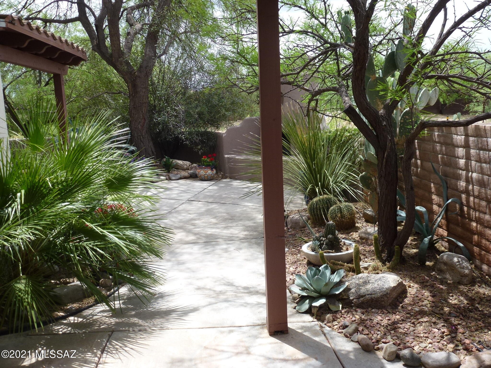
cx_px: 246
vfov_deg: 46.8
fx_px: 426
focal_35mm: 30
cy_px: 184
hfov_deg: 60.0
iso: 100
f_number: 3.5
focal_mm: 5.4
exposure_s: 1/500
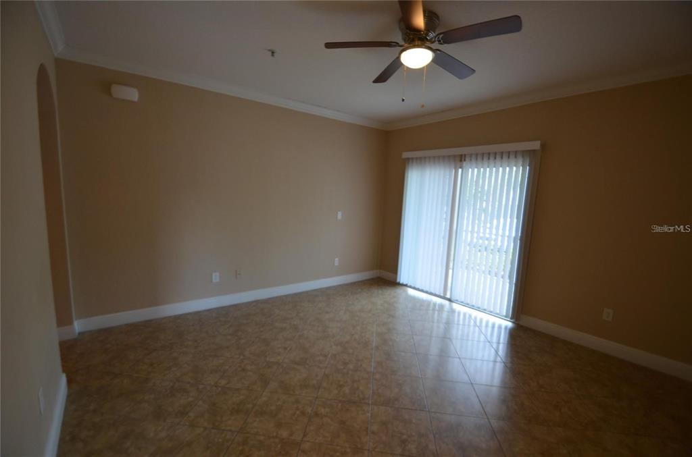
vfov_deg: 77.0
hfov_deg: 100.5
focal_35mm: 15
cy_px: 228
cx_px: 346
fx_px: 288
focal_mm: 10
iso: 400
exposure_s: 1/60
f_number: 4
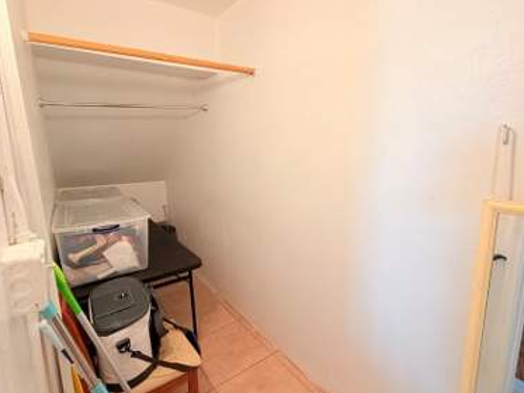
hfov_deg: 87.7
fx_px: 273
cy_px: 184
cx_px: 254
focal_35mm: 18
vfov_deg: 71.5
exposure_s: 1/60
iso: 200
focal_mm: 2.22
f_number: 2.2
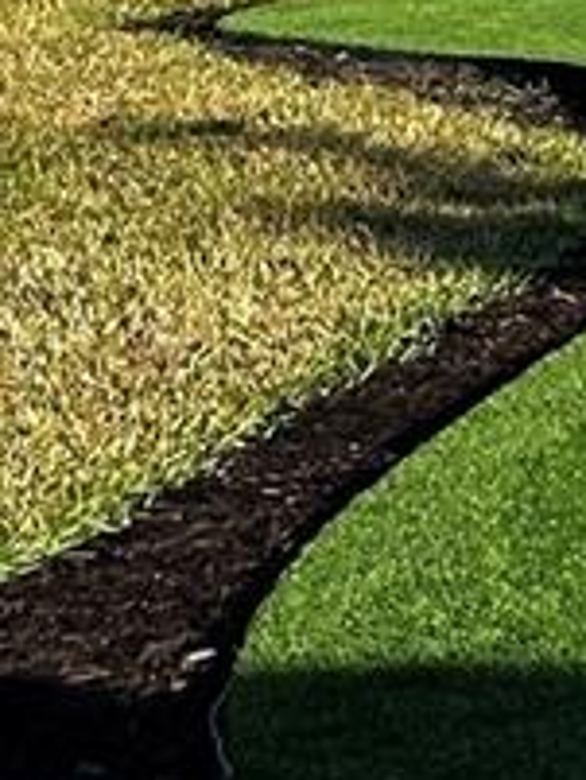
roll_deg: +0.8
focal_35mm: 287
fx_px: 6471
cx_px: 1374
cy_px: -504
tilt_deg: -0.7
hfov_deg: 5.0
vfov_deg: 6.8
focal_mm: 6.86
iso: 64
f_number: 1.78
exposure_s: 1/3876
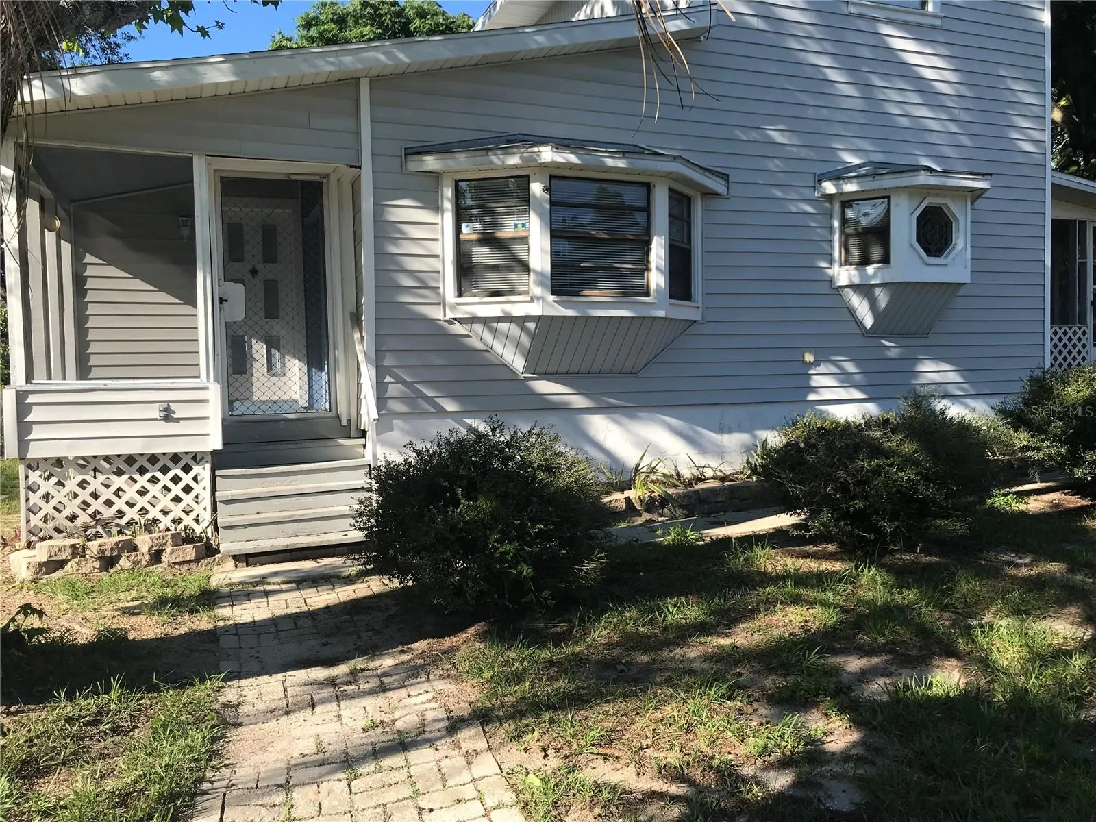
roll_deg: +0.8
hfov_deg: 63.4
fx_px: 887
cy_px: 411
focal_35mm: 28
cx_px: 548
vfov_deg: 49.7
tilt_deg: -1.5
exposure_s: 1/997
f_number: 1.8
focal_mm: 3.99
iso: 20
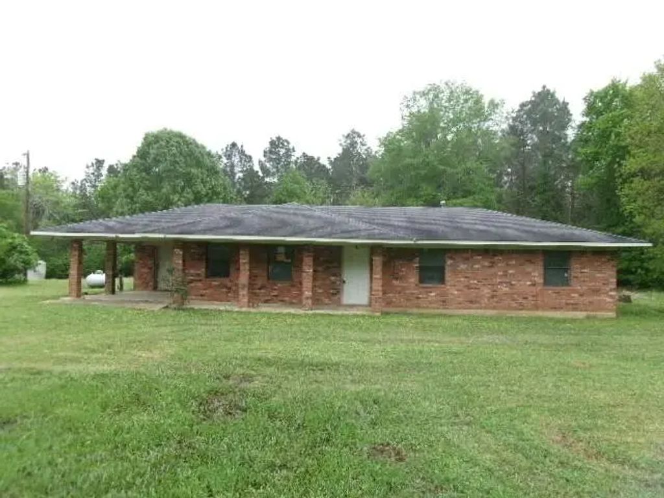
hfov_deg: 63.4
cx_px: 332
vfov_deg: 49.7
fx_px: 537
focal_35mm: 28
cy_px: 249
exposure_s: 1/140
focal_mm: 5.1
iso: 100
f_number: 3.9
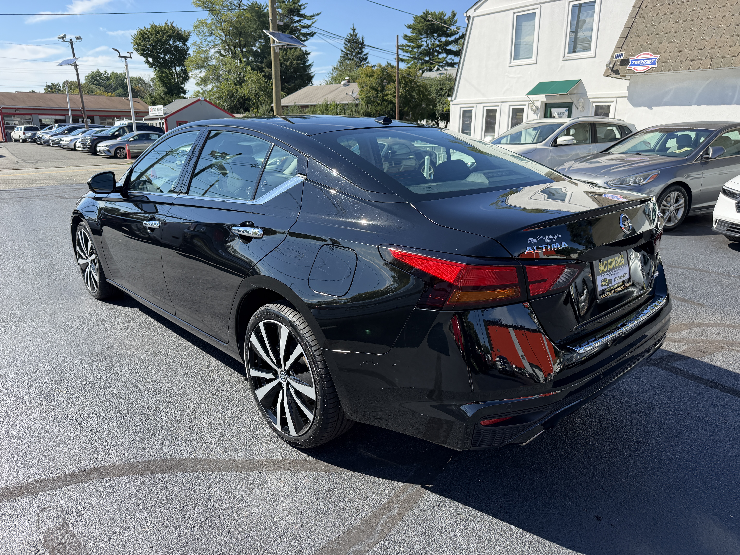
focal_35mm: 24
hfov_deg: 71.6
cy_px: 278
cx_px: 370
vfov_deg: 56.8
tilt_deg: -15.8
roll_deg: -0.5
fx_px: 513
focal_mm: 6.76
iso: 100
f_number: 1.78
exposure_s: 1/2053
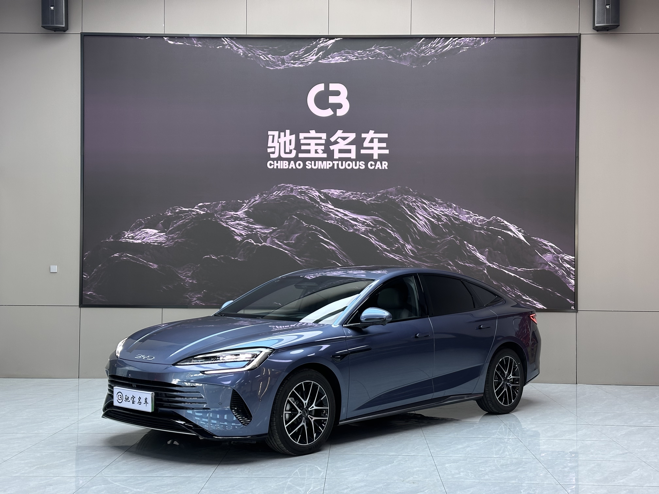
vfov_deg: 30.3
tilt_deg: +0.4
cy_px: 247
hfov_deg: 39.7
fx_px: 914
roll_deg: -0.8
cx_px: 330
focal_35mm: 48
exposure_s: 1/50
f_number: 1.78
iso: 64
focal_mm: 6.86
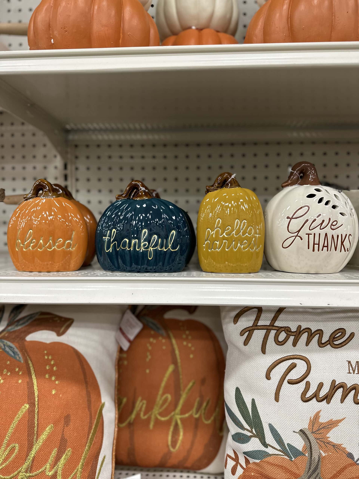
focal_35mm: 24
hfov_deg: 56.8
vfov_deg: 71.6
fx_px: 332
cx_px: 180
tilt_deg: -3.5
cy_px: 240
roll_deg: -0.1
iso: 160
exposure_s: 1/120
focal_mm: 6.86
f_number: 1.78
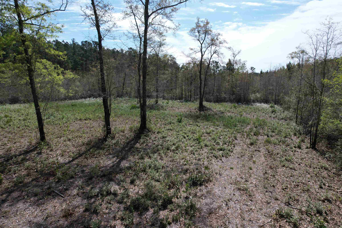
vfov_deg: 57.2
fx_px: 209
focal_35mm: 22
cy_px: 114
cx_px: 171
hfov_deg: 78.6
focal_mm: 8.38
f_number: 2.8
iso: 100
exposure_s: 1/2000
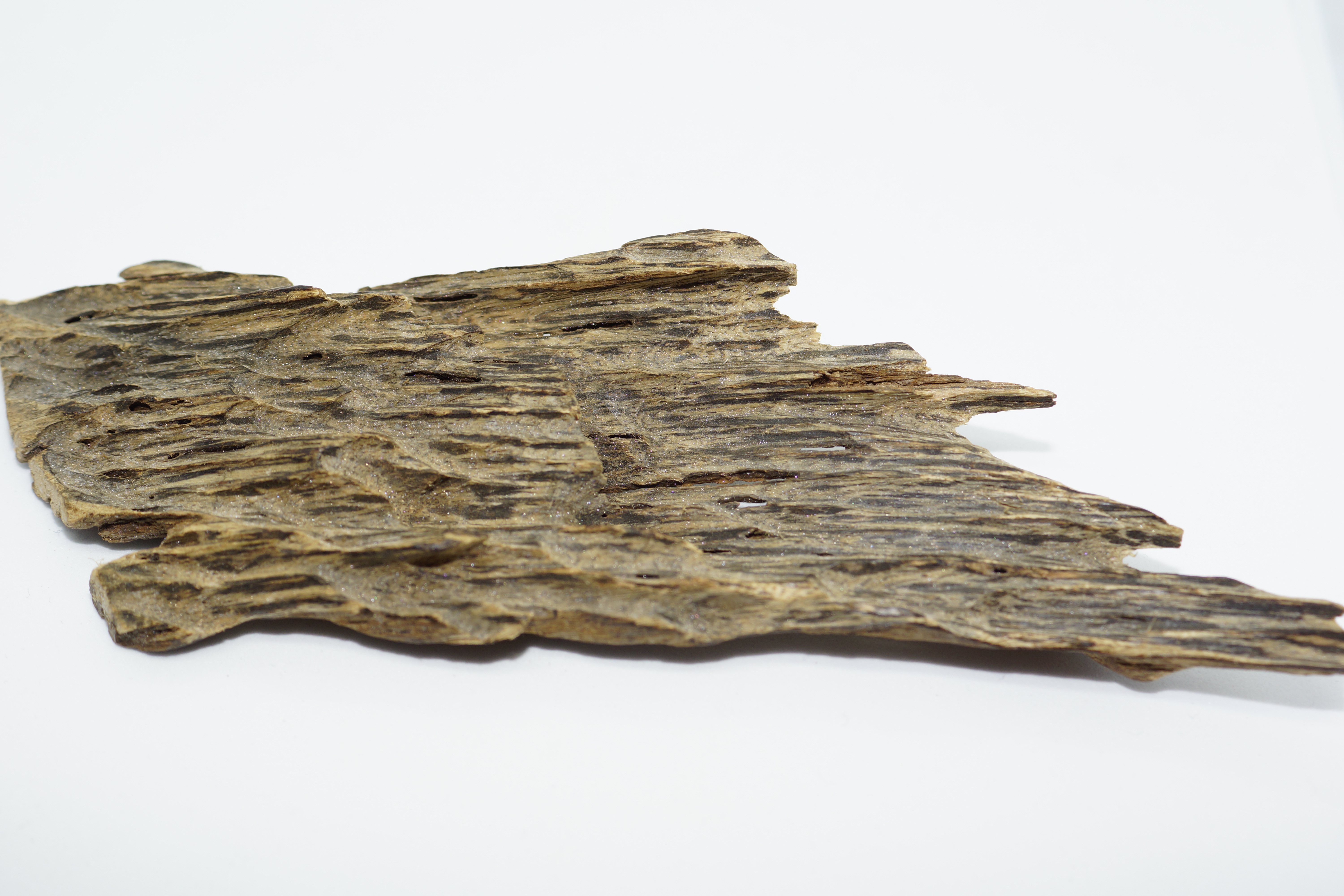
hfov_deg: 43.6
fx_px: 1680
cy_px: 448
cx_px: 672
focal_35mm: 45
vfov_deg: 29.9
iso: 100
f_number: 5.6
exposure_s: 1/80
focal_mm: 30
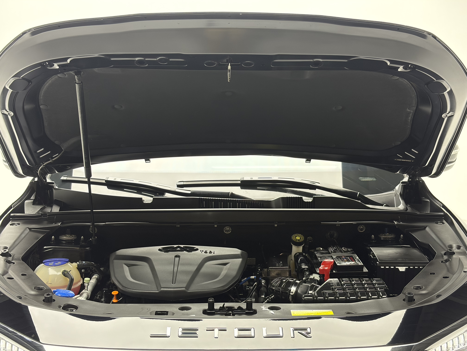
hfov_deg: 36.8
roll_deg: +0.4
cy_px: 176
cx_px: 234
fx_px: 702
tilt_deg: -8.3
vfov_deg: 28.0
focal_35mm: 52
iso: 80
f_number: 1.6
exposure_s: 1/50
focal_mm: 5.96
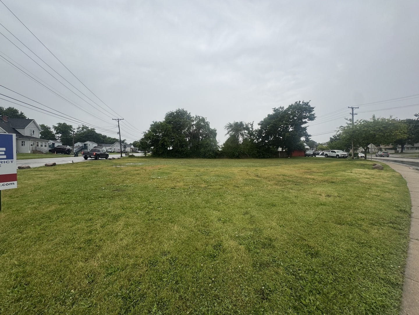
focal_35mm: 14
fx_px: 169
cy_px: 158
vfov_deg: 85.7
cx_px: 210
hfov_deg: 102.1
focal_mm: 2.22
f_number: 2.2
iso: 40
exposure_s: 1/211
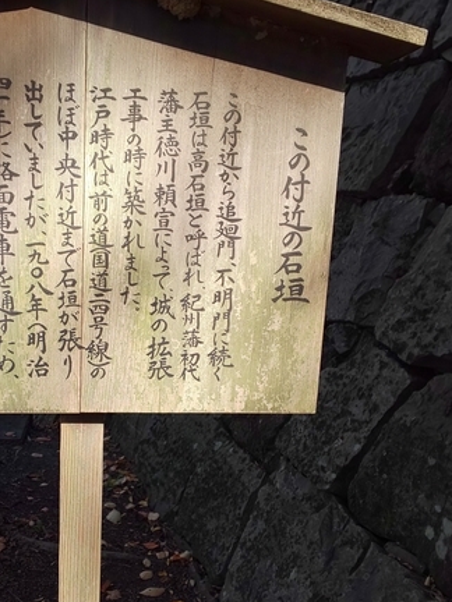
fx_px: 644
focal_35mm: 37
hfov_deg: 38.3
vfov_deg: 49.8
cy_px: 364
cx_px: 153
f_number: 1.94
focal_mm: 3.45
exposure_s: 1/184
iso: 28
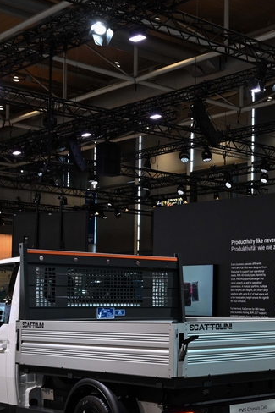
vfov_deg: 31.6
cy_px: 275
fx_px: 722
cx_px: 357
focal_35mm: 63
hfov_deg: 19.8
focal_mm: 24
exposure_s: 1/160
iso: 1600
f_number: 7.1
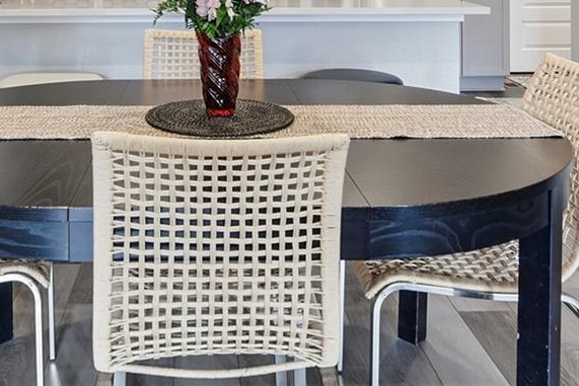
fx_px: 676
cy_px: -36
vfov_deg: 28.9
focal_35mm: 42
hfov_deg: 45.8
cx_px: 205
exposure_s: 1/160
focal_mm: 15
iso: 400
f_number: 8
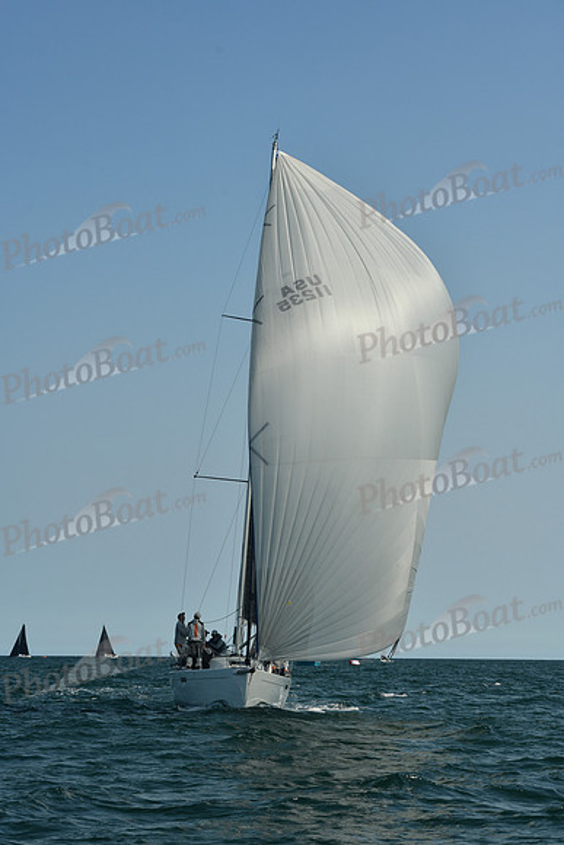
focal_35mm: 86
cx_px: 282
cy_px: 422
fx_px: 2020
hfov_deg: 15.9
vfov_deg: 23.6
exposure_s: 1/640
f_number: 9
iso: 320
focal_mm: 86
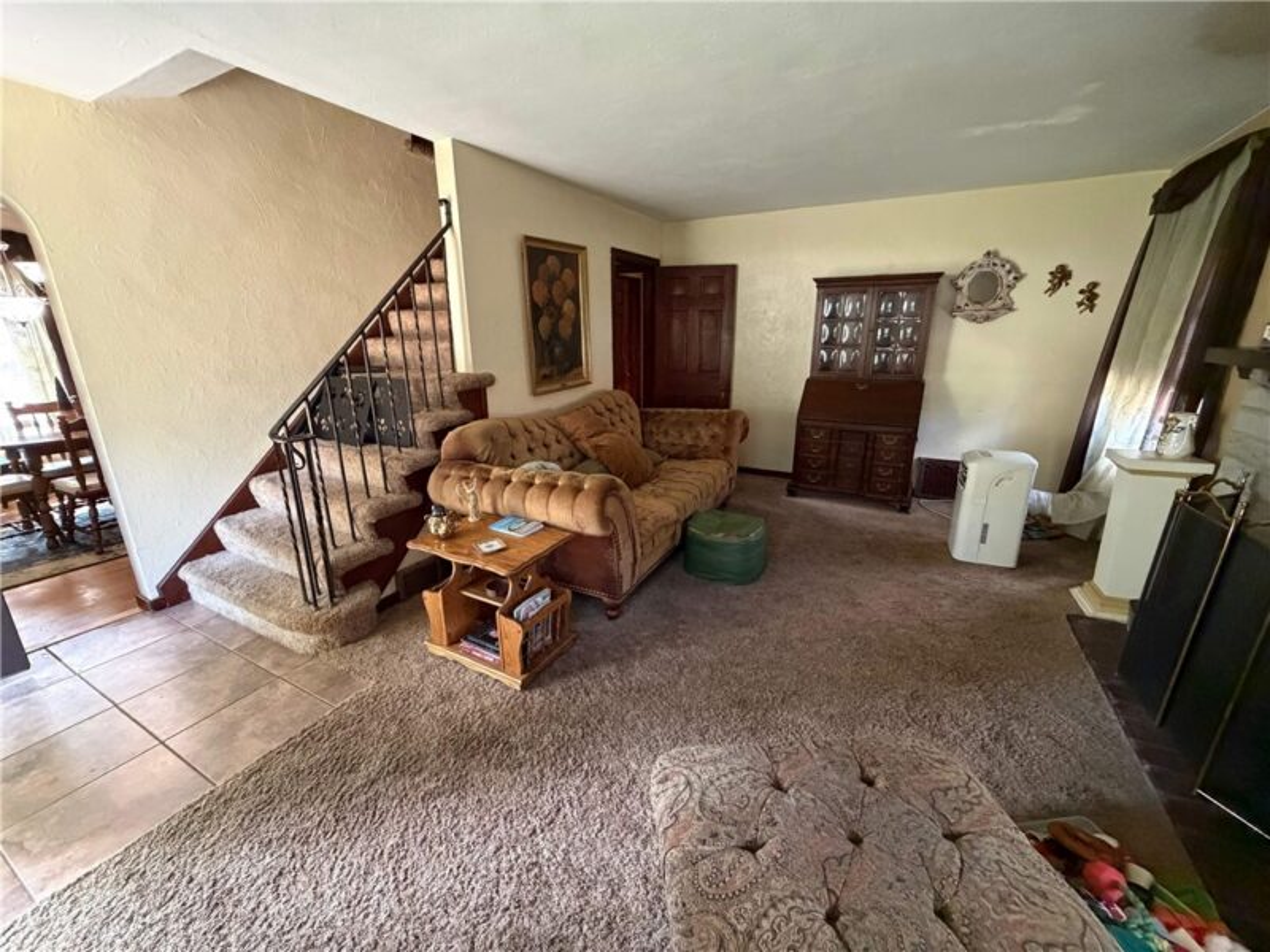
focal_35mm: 14
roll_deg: +0.6
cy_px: 476
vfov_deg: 85.7
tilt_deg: -16.3
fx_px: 514
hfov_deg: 102.1
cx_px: 635
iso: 800
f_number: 2.2
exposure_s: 1/60
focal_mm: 2.22
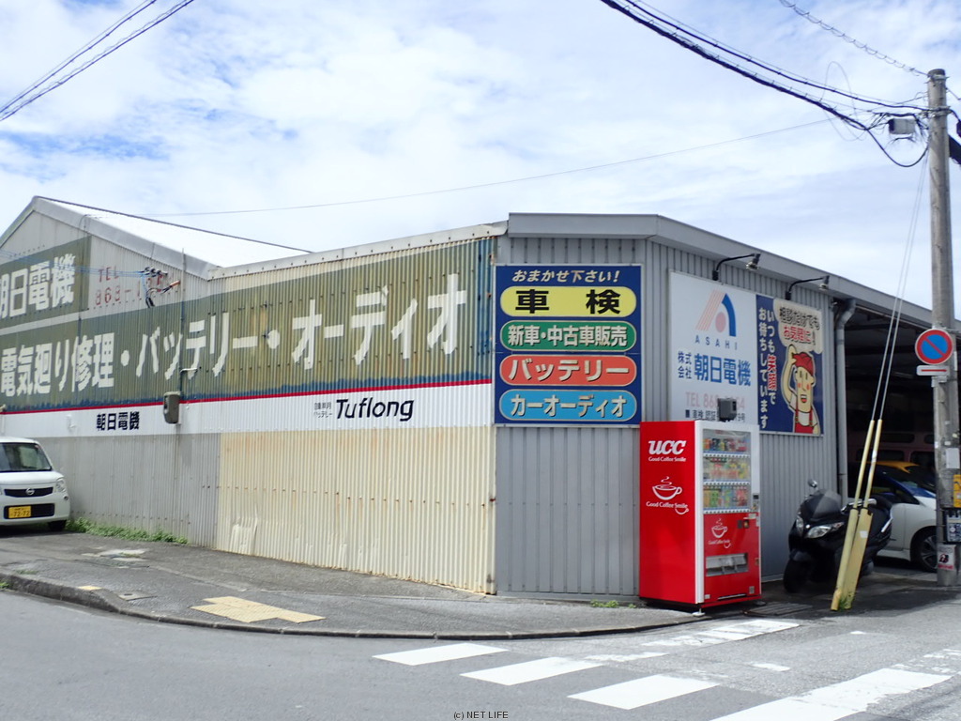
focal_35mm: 35
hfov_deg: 52.6
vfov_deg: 40.7
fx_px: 972
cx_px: 480
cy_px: 360
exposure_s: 1/160
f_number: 10
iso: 100
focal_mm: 6.42
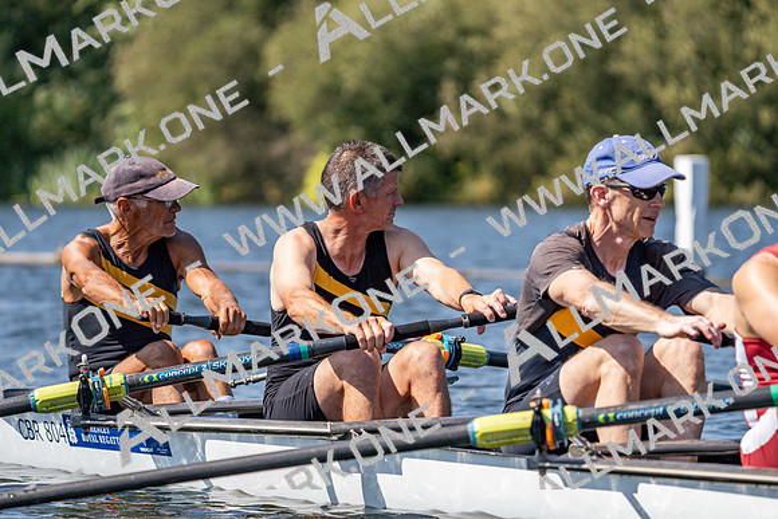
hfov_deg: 7.0
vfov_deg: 4.7
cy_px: 260
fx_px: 6376
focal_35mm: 295
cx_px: 389
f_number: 5.6
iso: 320
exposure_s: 1/2000
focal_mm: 295
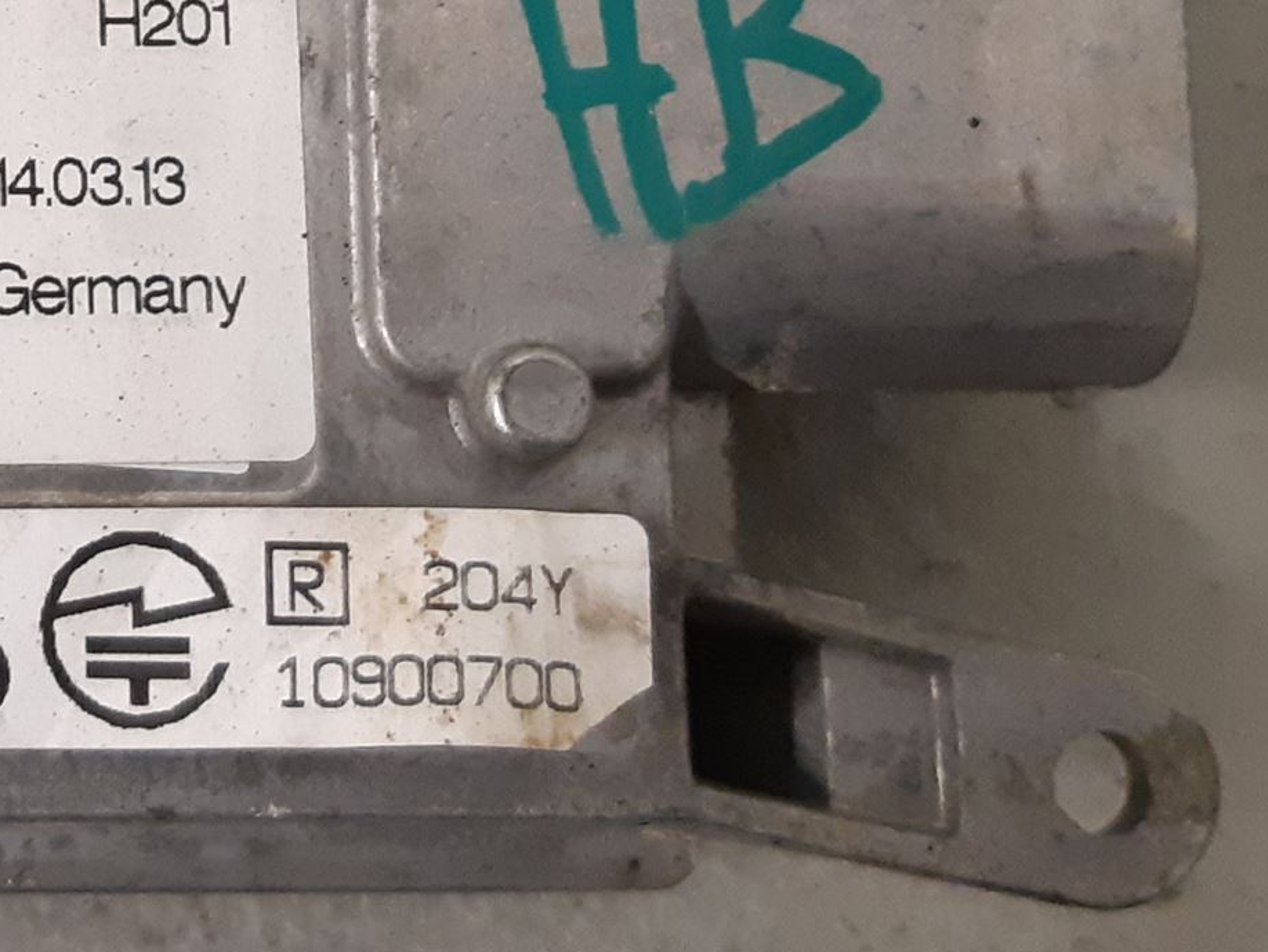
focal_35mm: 58
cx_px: -91
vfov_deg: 24.4
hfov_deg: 30.1
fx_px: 2125
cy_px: 66
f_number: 1.7
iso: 320
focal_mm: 3.93
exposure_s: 1/50
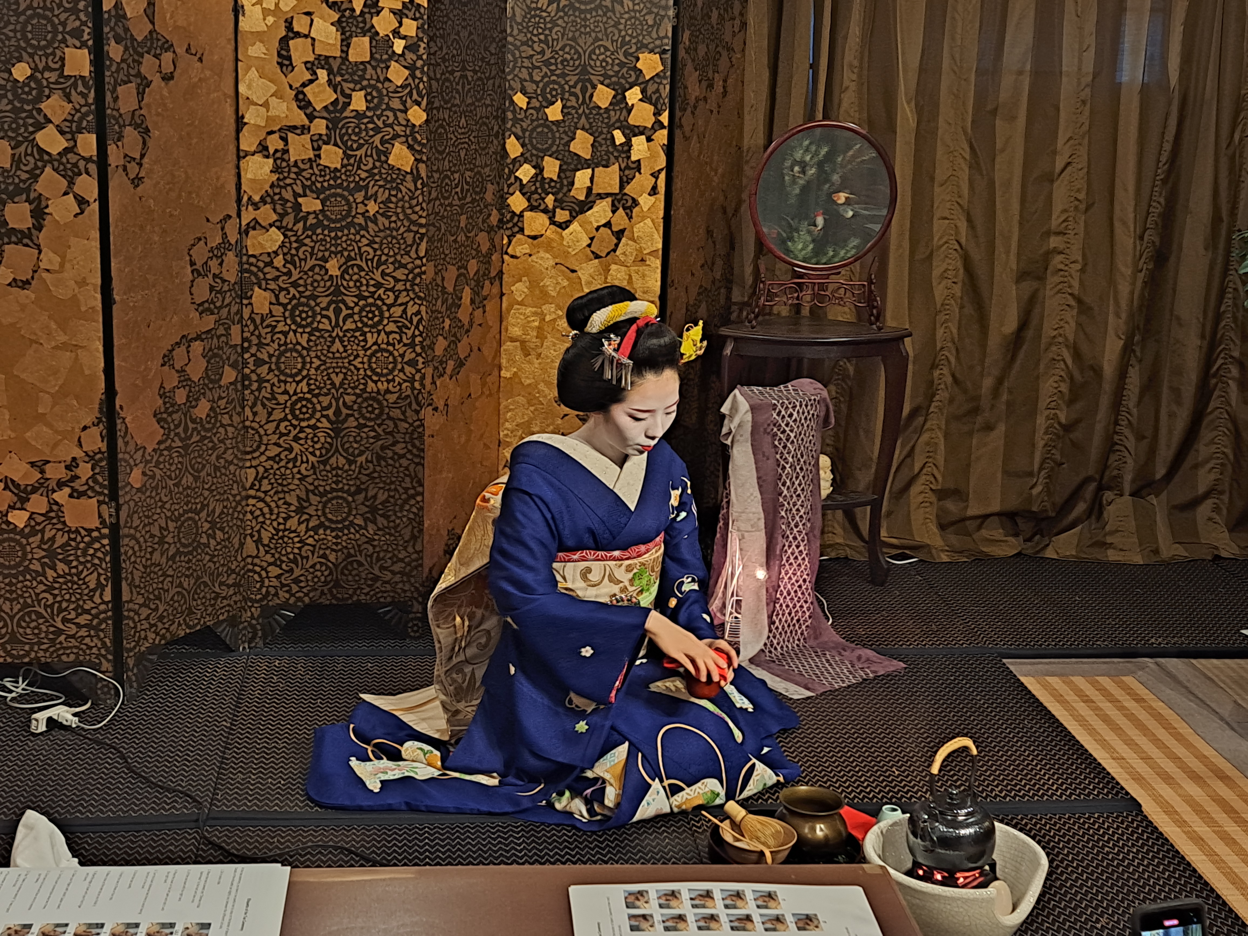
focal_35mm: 24
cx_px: 624
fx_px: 865
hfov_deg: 71.6
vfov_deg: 56.8
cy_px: 468
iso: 160
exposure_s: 1/25
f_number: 1.8
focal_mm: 5.23
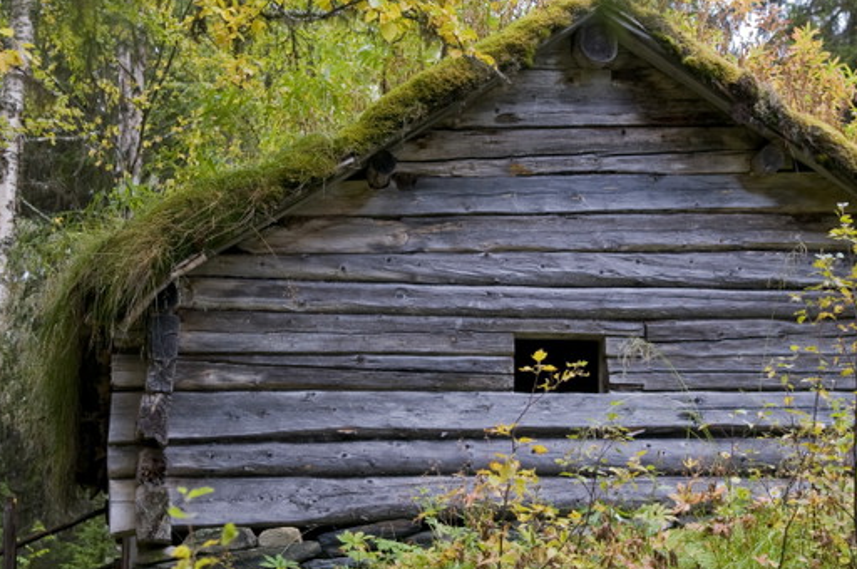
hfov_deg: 27.7
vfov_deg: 18.6
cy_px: 175
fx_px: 1736
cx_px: 456
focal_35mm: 73
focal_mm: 26
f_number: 3.2
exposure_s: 1/60
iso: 200
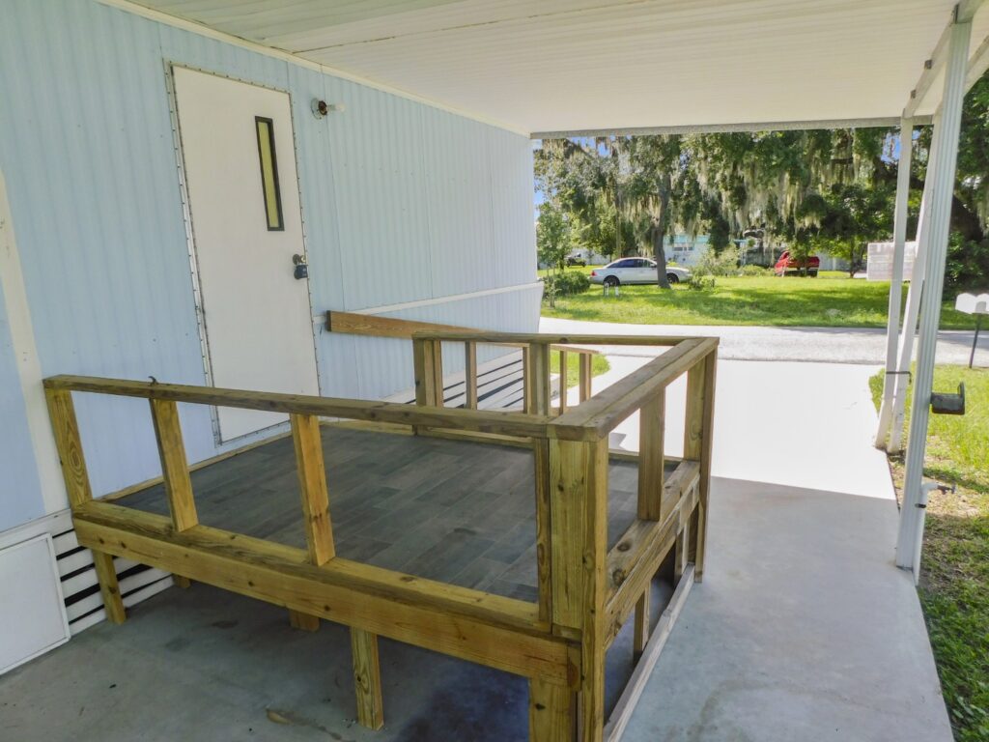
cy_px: 371
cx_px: 494
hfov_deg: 73.9
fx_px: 657
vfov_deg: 58.9
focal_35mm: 23
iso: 125
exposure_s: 1/400
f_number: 3
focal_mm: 4
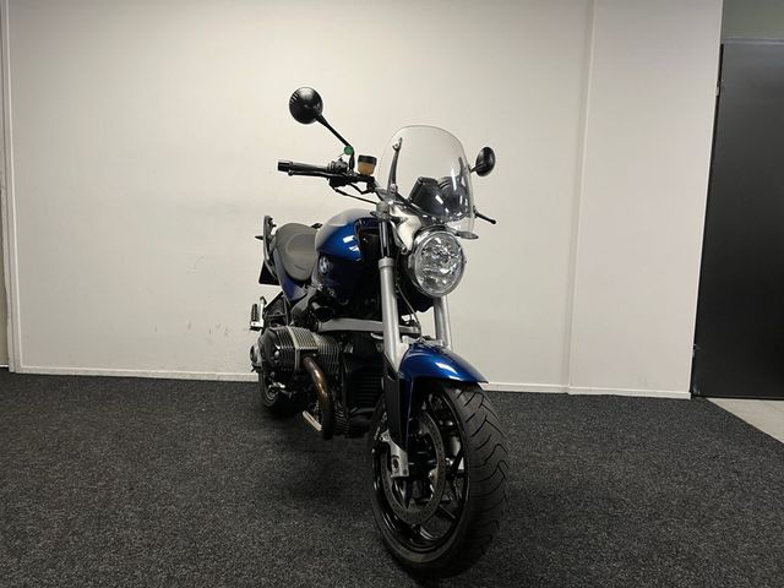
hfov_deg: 67.3
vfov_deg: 53.1
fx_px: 589
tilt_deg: -5.9
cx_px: 392
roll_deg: -1.6
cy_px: 294
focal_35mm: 26
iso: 64
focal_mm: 5.1
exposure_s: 1/50
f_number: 1.6
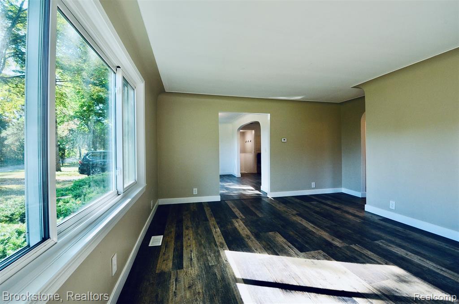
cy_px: 152
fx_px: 191
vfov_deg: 77.1
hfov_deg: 100.5
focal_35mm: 15
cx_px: 230
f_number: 9
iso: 400
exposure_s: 1/40
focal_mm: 10
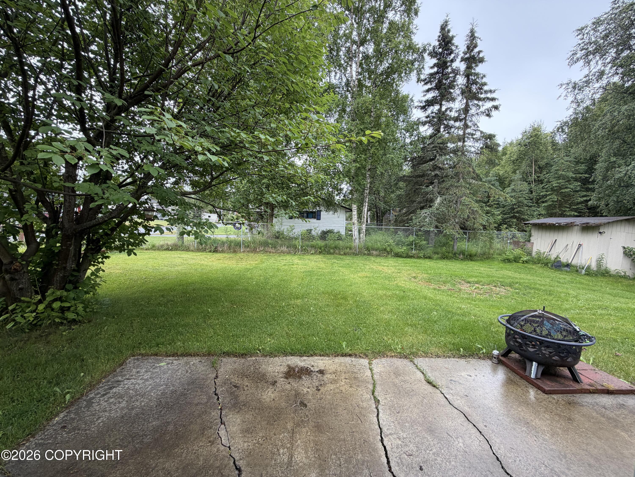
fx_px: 257
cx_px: 318
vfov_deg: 85.7
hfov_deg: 102.1
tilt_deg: -4.1
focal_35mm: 14
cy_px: 238
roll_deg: -2.1
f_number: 2.2
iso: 64
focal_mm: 2.22
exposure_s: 1/121
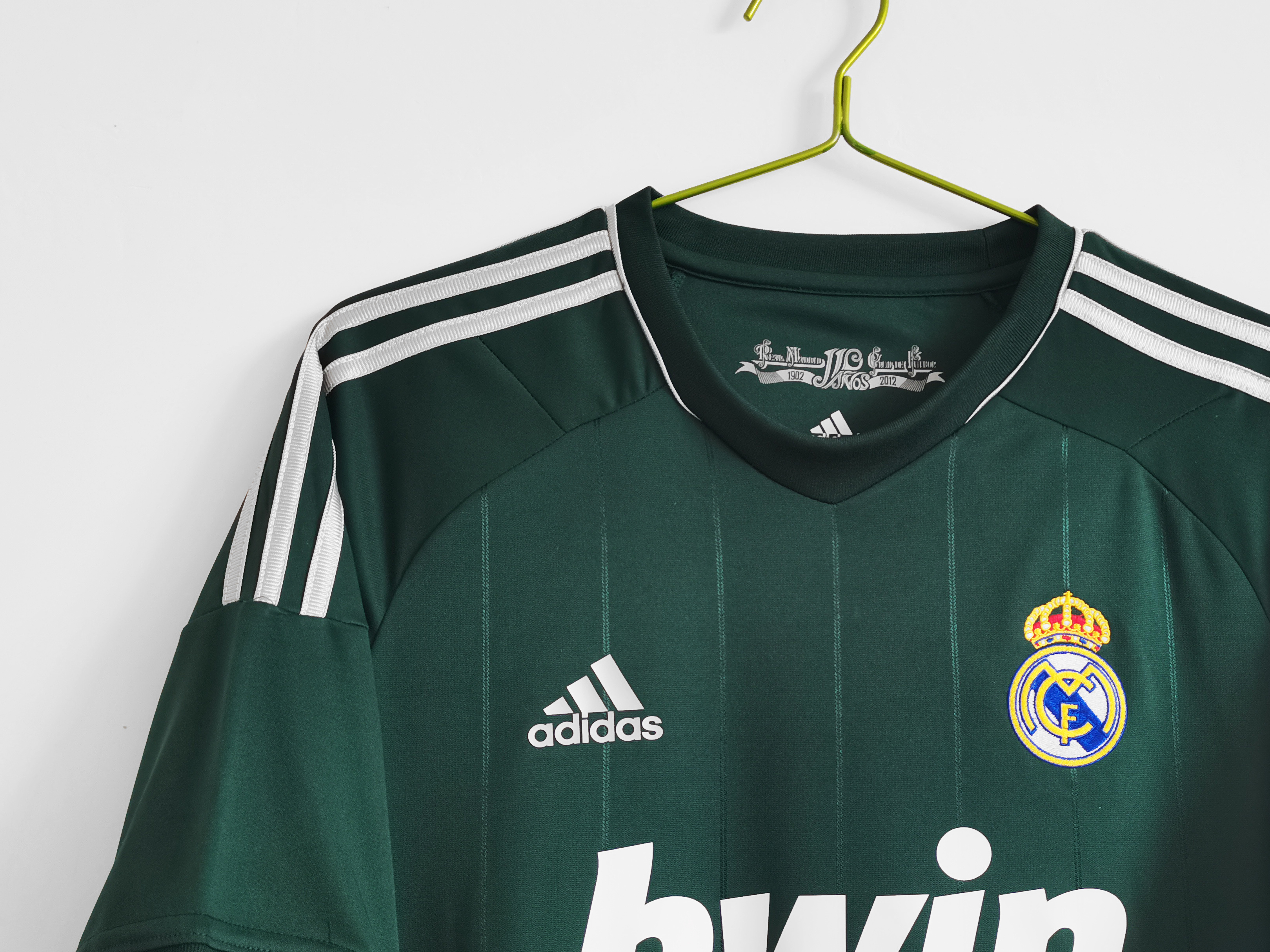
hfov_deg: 49.4
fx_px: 1358
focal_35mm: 37
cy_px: 608
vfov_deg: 38.4
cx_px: 825
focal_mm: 5.58
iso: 100
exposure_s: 1/50
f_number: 1.8
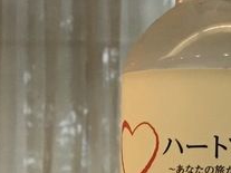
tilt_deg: -1.7
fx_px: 814
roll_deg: -0.9
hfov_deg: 15.9
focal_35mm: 122
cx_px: 225
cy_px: 160
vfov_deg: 12.0
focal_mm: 3.3
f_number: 2.4
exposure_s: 1/30
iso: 125
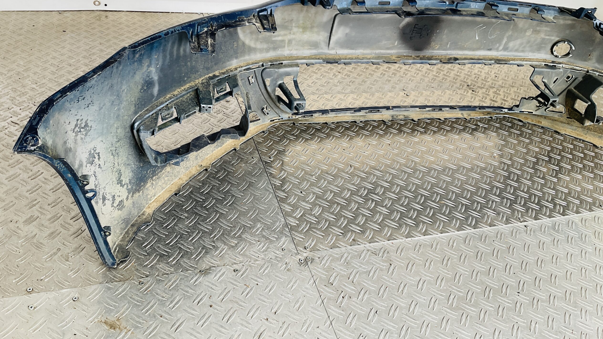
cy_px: 125
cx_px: 302
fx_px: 512
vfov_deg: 36.4
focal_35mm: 32
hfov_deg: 61.0
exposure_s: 1/122
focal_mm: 3
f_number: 1.8
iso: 16
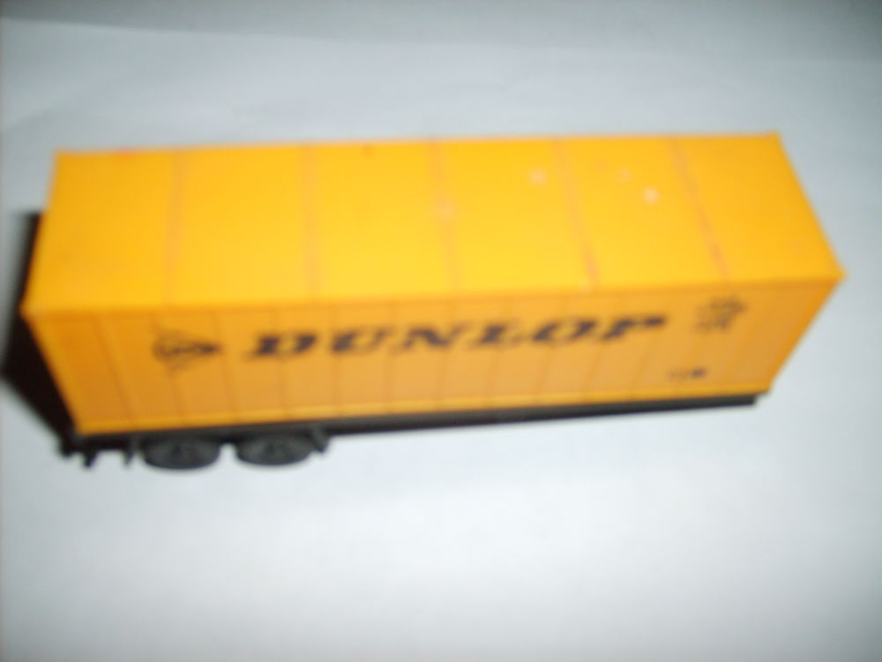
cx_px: 441
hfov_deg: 52.6
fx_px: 892
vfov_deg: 40.7
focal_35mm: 35
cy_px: 331
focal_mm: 5.8
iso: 100
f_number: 2.8
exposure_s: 1/45
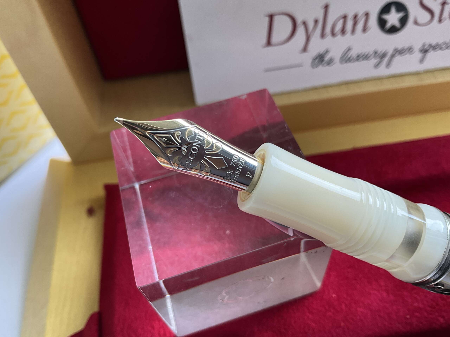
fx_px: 377
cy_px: 168
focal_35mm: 29
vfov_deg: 48.2
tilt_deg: -55.6
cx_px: 225
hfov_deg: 61.7
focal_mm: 3
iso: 50
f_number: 1.8
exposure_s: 1/122
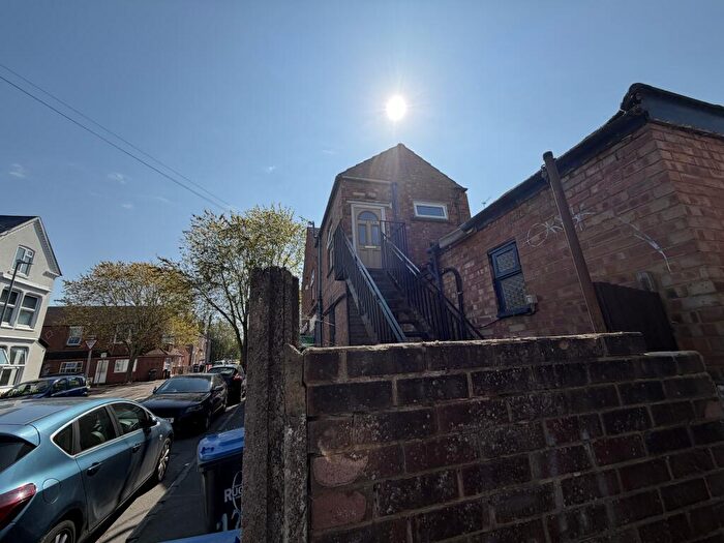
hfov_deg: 102.1
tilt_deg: +16.8
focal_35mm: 14
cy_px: 272
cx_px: 362
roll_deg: +4.2
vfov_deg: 85.7
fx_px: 293
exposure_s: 1/1368
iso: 20
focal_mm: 2.22
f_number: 2.2
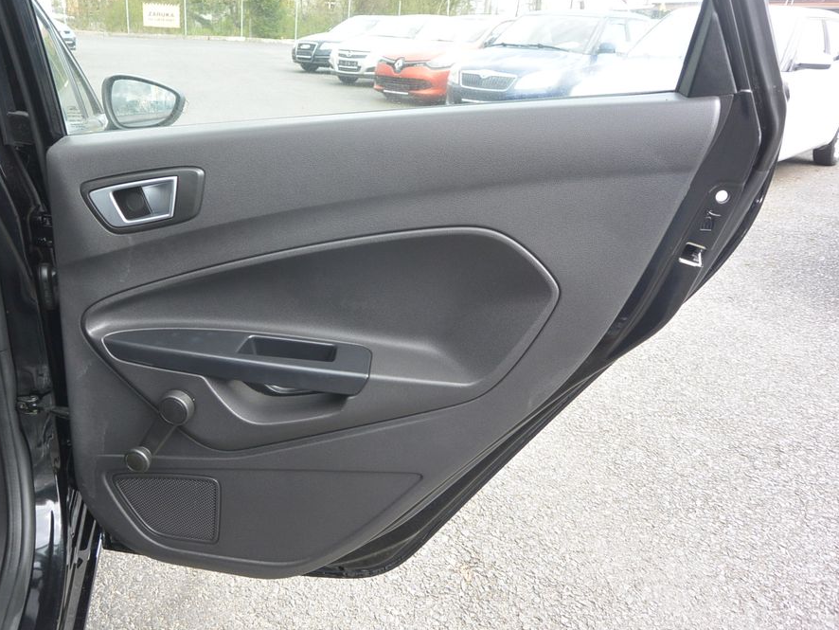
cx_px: 355
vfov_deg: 46.8
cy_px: 318
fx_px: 727
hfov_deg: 59.7
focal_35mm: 30
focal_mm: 10
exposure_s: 1/200
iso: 200
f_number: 3.5
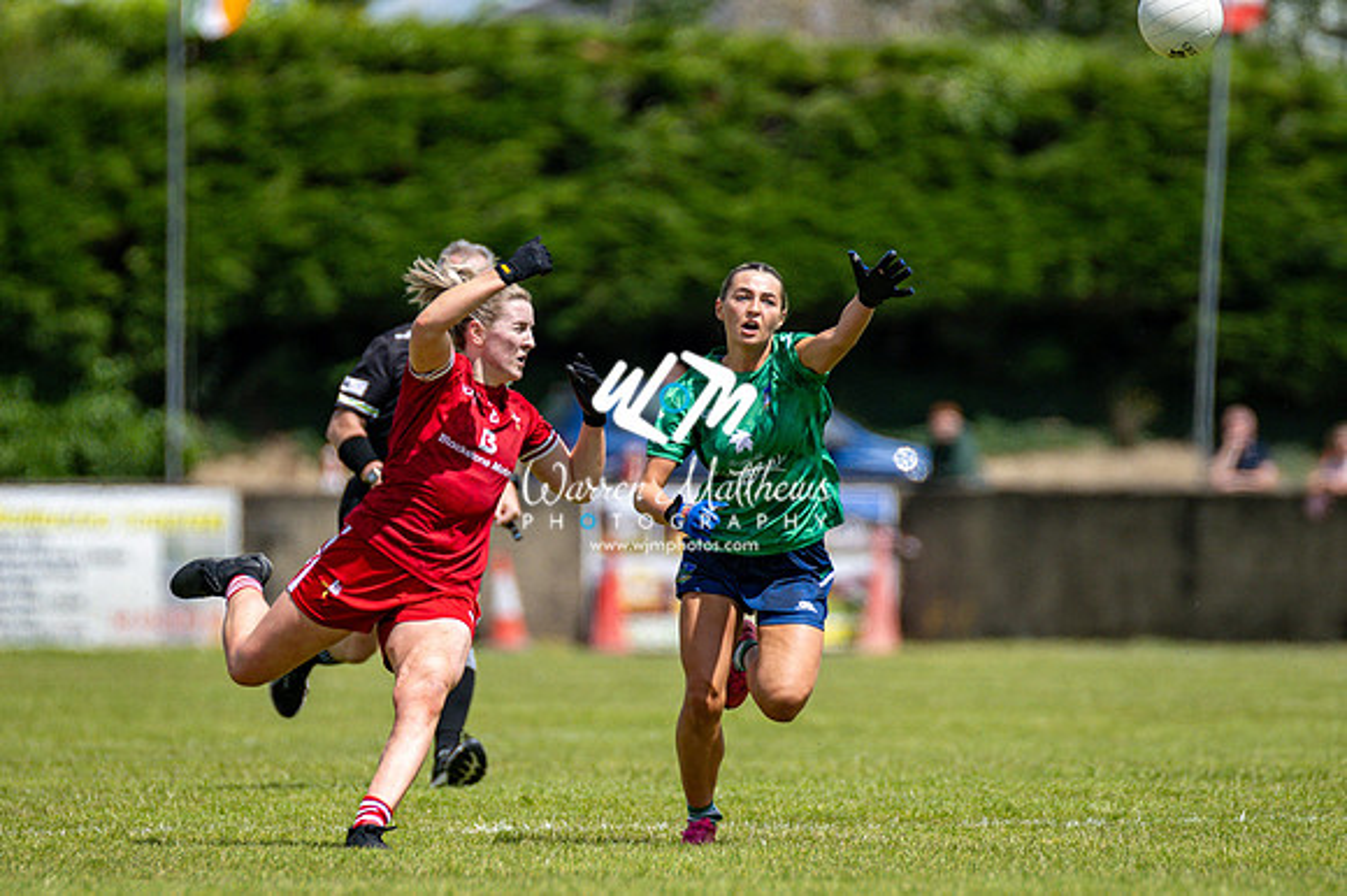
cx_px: 523
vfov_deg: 2.5
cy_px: 548
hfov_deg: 3.7
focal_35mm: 550
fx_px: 20579
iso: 160
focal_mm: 300
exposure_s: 1/6400
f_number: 2.8
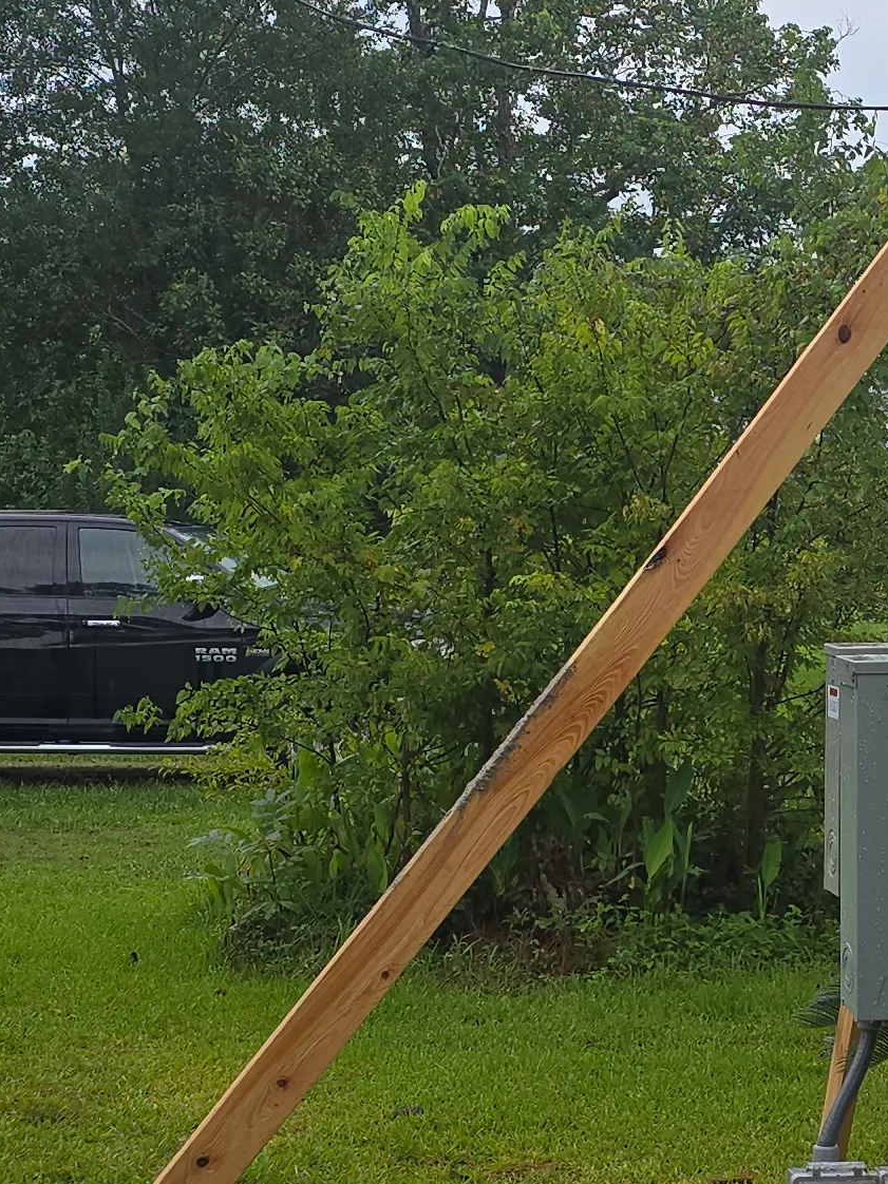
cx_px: 931
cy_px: 667
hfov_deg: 17.5
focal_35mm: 82
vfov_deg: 23.8
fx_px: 2806
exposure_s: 1/122
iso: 12
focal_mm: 6.3
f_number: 1.7
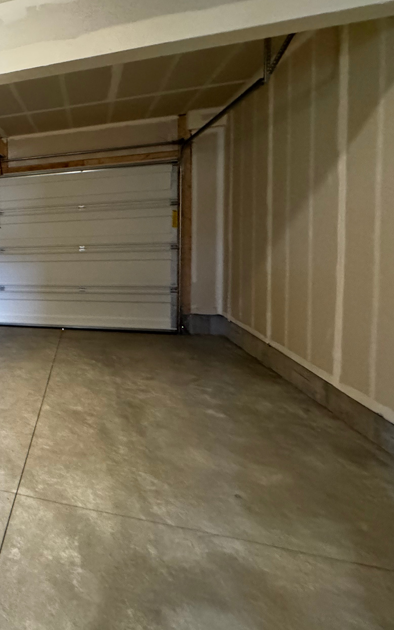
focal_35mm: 24
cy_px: 264
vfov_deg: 74.3
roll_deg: +1.9
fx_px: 412
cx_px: -81
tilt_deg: -3.9
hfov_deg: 37.9
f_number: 2.2
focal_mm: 2.22
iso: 1250
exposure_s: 1/60
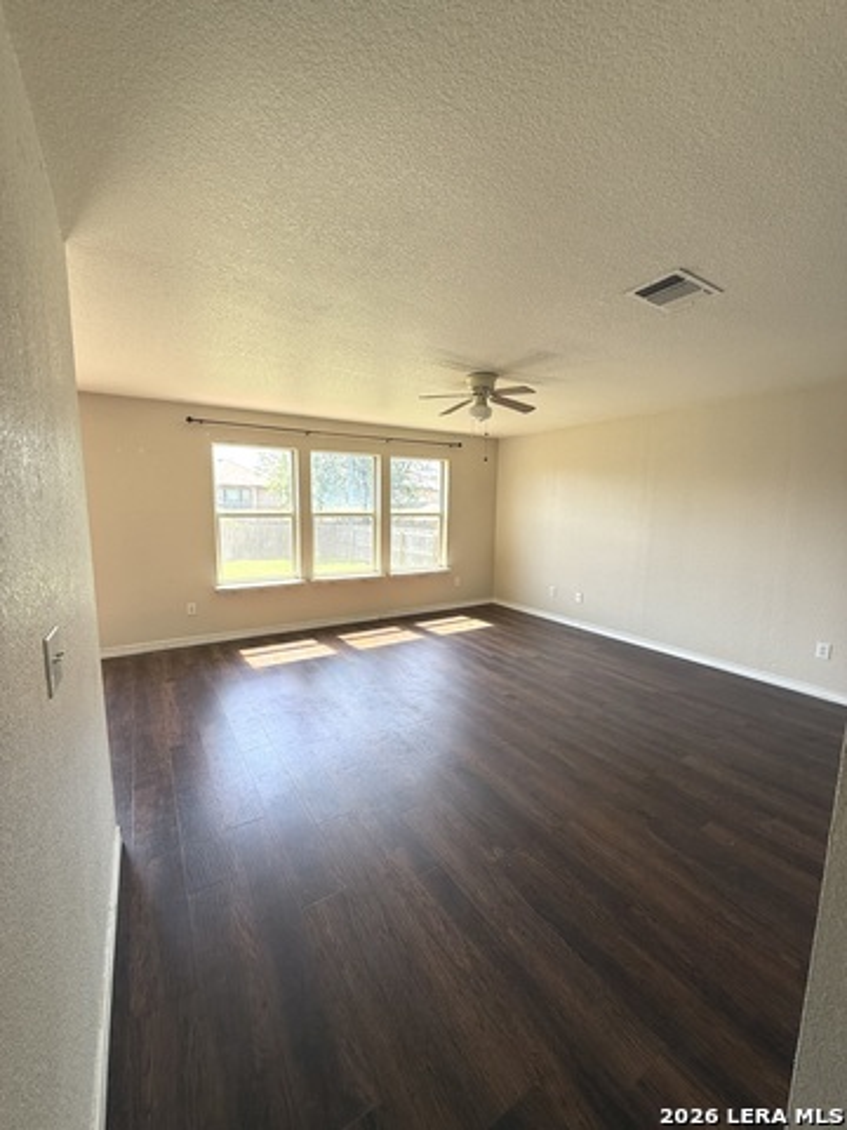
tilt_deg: -7.4
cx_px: 424
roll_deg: -1.0
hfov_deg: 85.7
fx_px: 457
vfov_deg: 102.1
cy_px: 565
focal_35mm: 14
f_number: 2.2
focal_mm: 2.22
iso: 50
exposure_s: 1/139
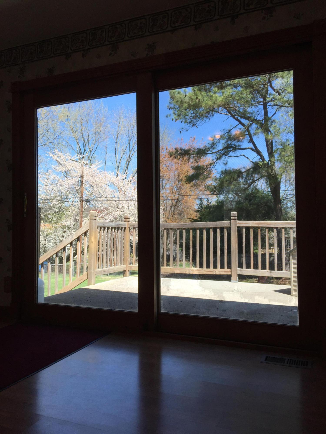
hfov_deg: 48.2
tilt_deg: +2.9
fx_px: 364
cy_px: 217
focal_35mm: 29
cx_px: 163
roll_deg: +0.6
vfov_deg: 61.7
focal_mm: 4.15
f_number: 2.2
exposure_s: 1/542
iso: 32
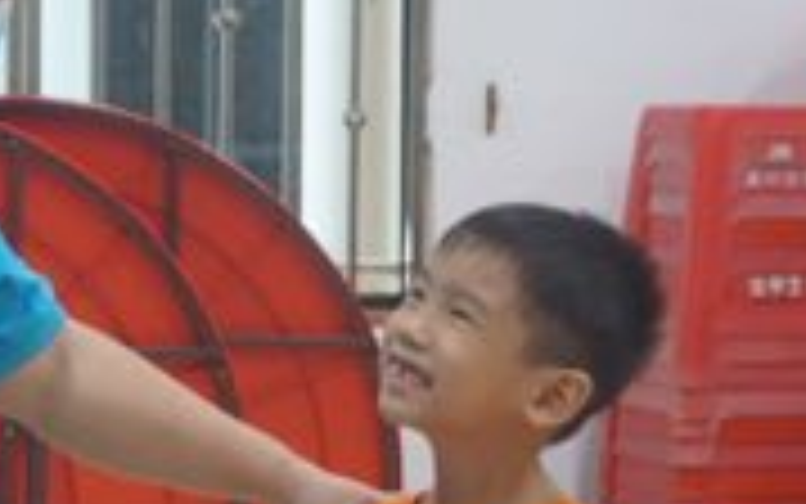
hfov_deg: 12.1
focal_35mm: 172
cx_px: 198
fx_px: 3779
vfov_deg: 7.6
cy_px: 562
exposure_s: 1/80
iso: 3200
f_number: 5.6
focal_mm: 42
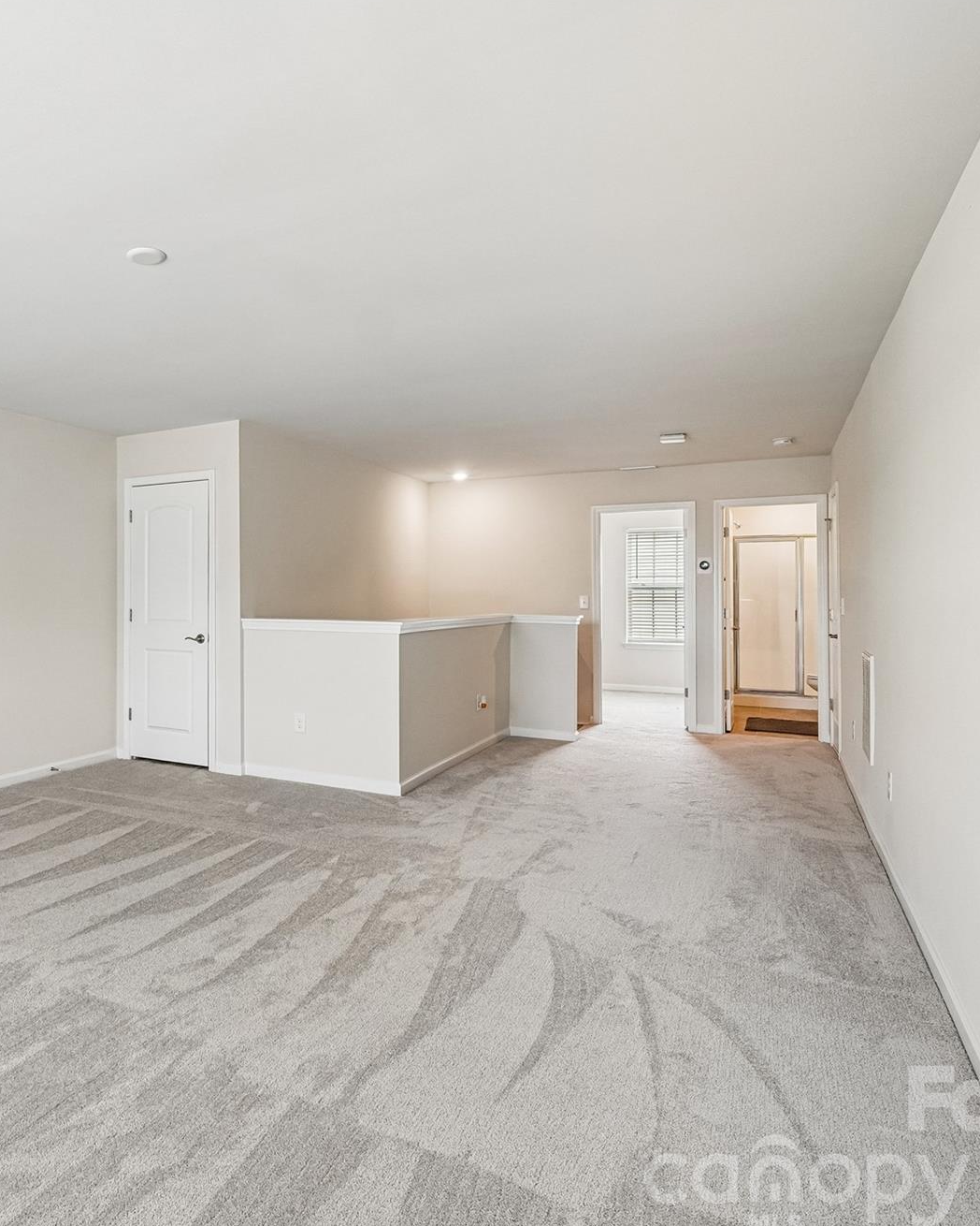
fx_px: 798
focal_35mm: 22
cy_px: 611
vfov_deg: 75.0
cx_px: 249
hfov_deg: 59.8
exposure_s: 1/15
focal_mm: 10
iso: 400
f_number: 8
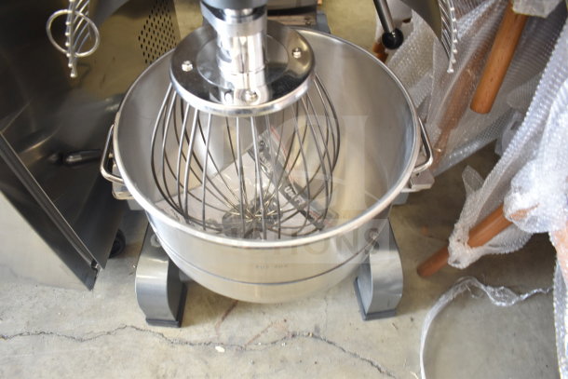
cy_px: 190
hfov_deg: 67.4
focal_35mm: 27
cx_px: 284
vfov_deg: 48.0
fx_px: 426
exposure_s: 1/30
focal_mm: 18
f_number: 3.5
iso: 720
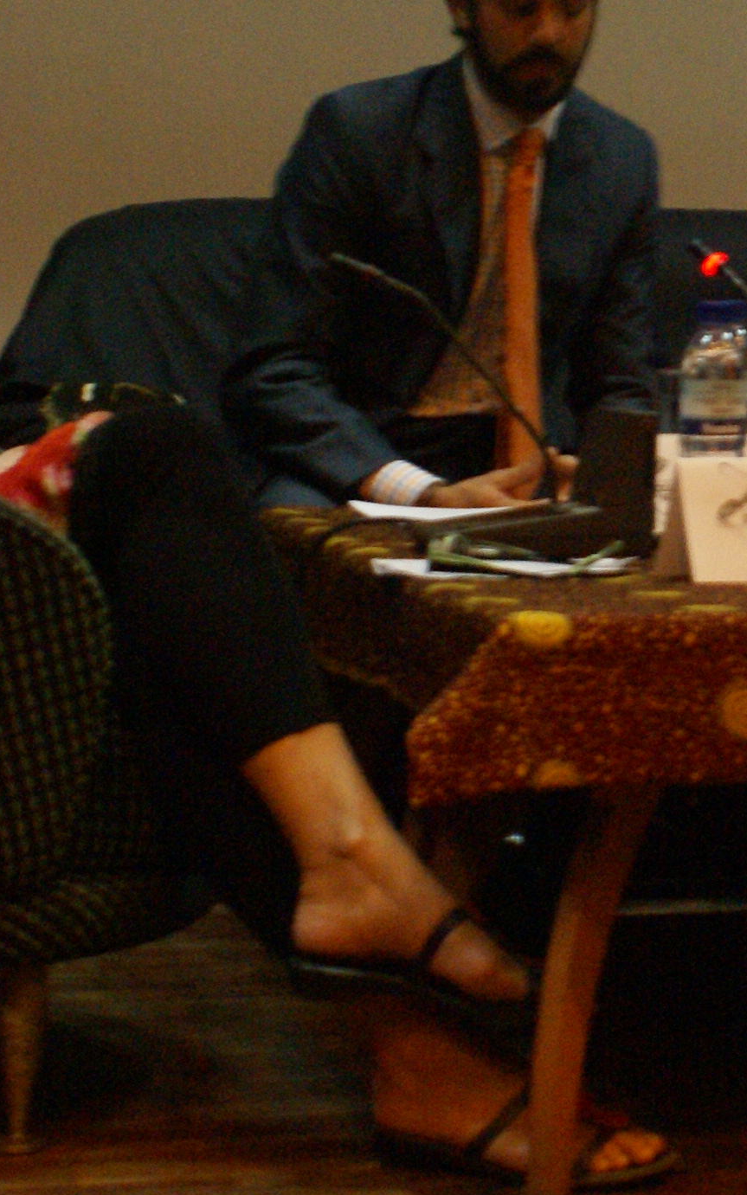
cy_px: 222
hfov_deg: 12.4
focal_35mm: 103
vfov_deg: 20.0
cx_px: 864
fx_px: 3355
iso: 800
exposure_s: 1/8
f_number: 4.5
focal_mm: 24
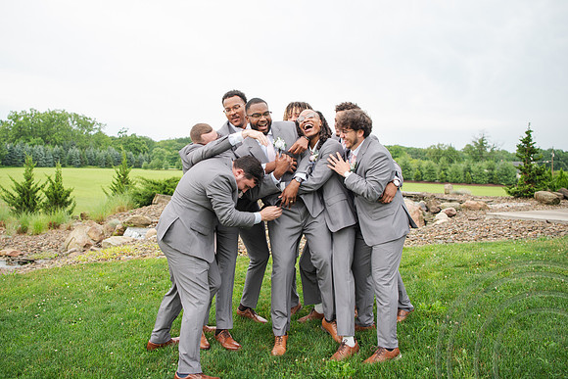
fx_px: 519
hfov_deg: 57.3
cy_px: 139
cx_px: 263
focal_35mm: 33
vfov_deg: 39.8
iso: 200
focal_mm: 26
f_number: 2.8
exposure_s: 1/200
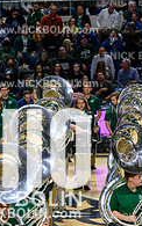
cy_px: 164
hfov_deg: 7.6
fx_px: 1070
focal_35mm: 173
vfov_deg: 12.1
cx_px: 8
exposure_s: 1/500
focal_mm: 57
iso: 3200
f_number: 4.5
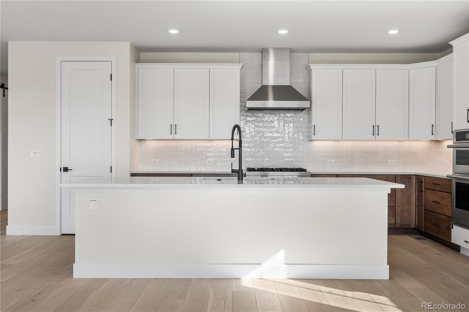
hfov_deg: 57.2
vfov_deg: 39.9
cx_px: 234
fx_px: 430
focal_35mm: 33
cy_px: 156
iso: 500
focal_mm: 33
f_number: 8
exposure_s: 1/60
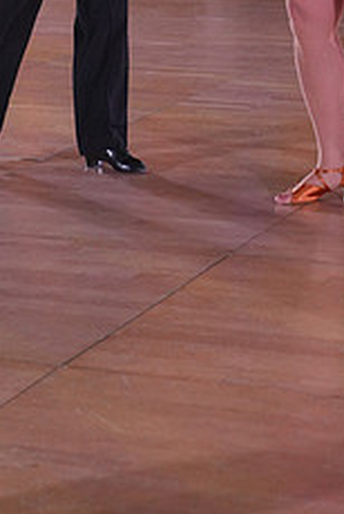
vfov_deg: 15.6
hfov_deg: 10.9
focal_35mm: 126
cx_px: 200
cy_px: -121
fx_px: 1800
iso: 1250
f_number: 4
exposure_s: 1/400
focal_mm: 50
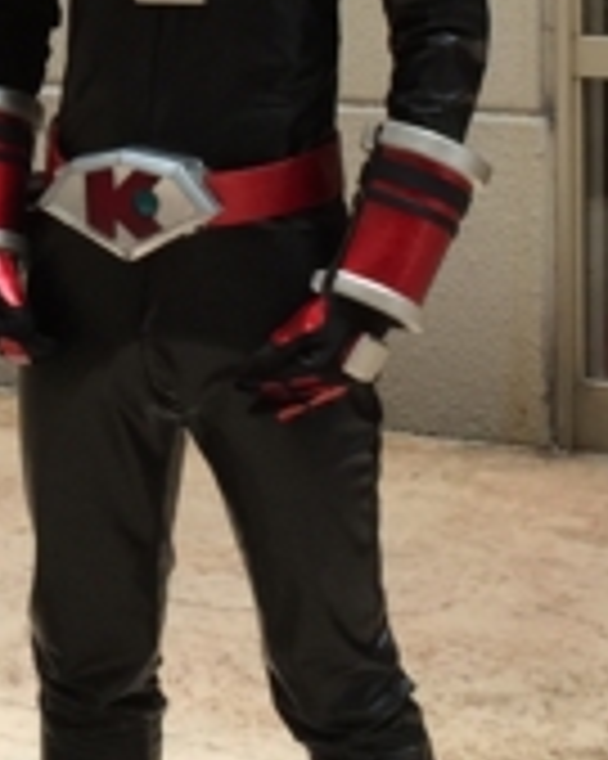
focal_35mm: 134
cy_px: -90
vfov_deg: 14.0
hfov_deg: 11.3
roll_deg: +2.1
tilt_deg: -5.3
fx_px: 3017
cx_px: -140
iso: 32
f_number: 2.2
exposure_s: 1/791
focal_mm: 4.15
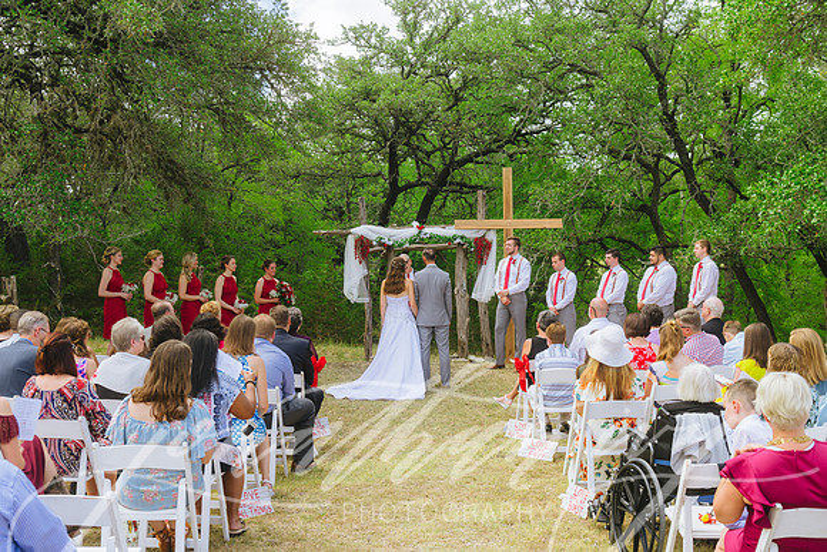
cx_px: 414
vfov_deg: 30.5
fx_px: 1011
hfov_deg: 44.5
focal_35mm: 44
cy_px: 276
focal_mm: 44
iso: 125
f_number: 5.6
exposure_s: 1/250
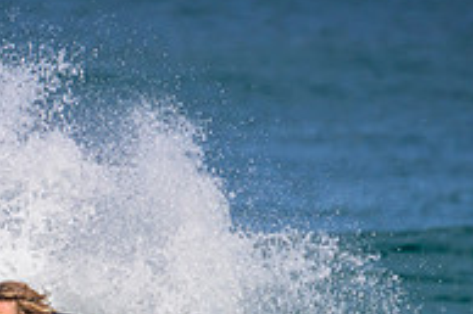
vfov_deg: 0.7
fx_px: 26741
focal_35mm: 2037
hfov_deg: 1.0
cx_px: -17
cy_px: 454
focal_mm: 680
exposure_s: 1/2000
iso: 720
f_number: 11
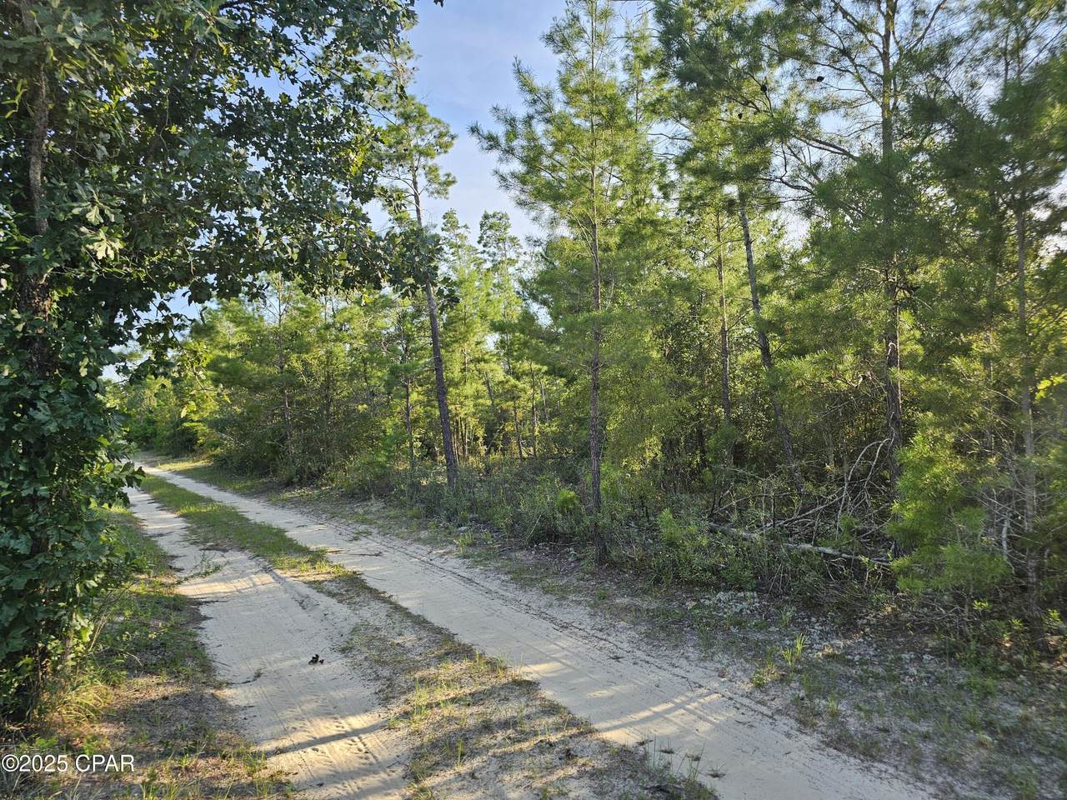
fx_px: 709
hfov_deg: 73.9
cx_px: 534
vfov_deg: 58.9
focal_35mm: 23
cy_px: 400
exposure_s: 1/186
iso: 10
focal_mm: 6.3
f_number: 1.7
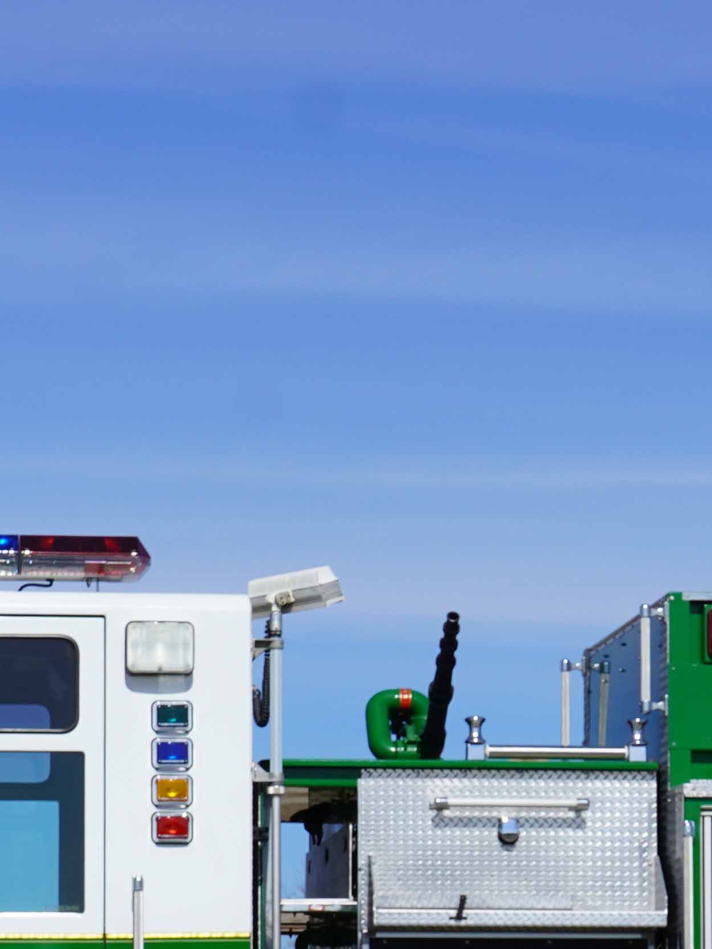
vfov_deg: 12.2
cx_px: 556
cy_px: 805
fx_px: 4407
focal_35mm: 161
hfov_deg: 9.2
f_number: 10
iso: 100
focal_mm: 31
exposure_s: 1/320
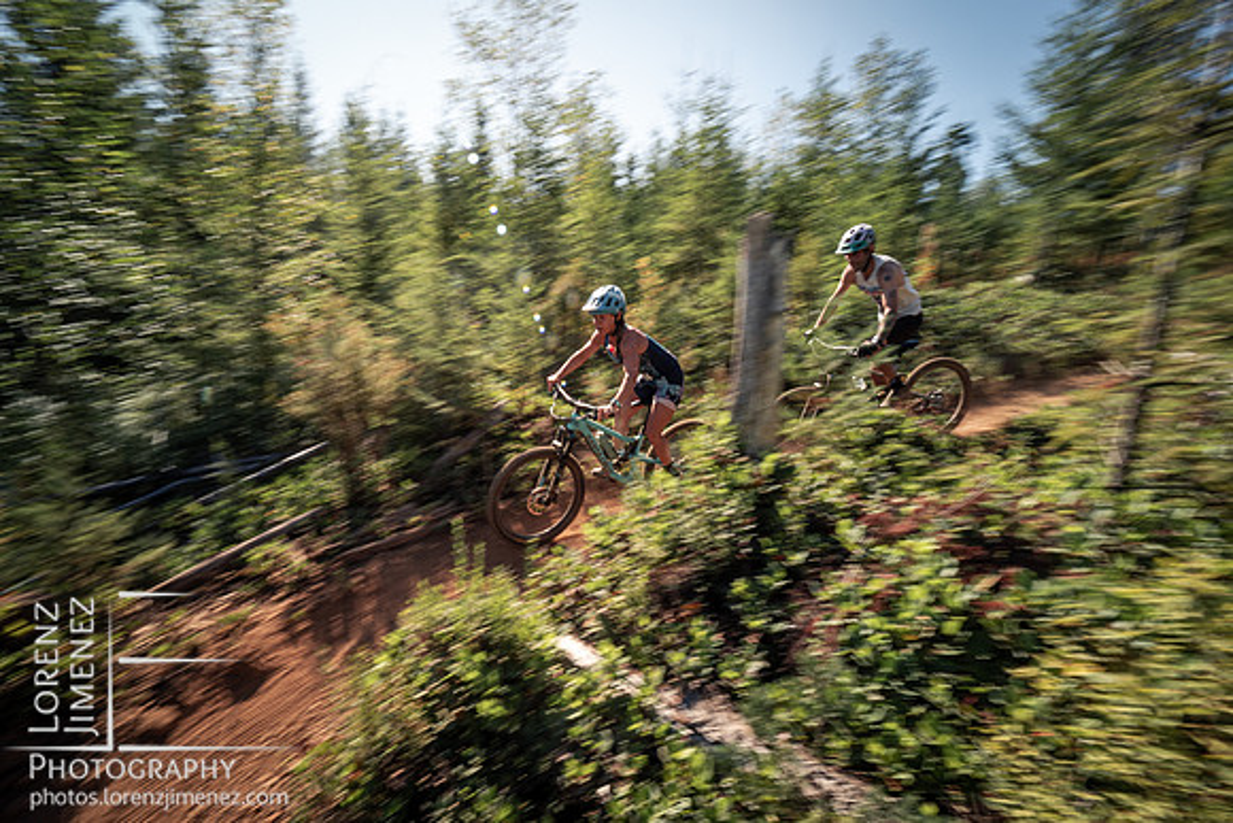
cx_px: 616
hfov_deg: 94.5
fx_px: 570
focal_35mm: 17
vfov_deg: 71.3
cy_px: 463
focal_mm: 8
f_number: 14
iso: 100
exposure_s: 1/40
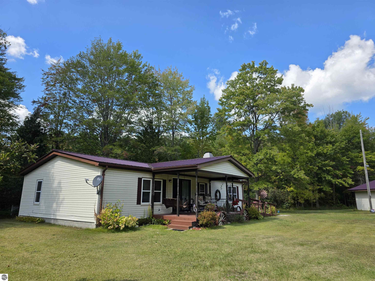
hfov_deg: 73.9
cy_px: 140
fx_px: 249
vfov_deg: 58.9
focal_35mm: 23
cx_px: 188
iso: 80
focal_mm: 6.3
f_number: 1.7
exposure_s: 1/3512
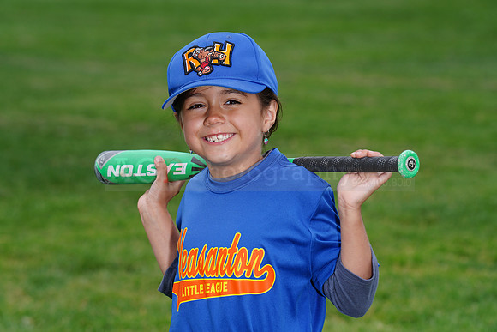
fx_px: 2762
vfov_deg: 6.9
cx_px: 248
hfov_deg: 10.3
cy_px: 166
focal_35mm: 200
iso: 200
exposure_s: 1/200
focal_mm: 200
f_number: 8
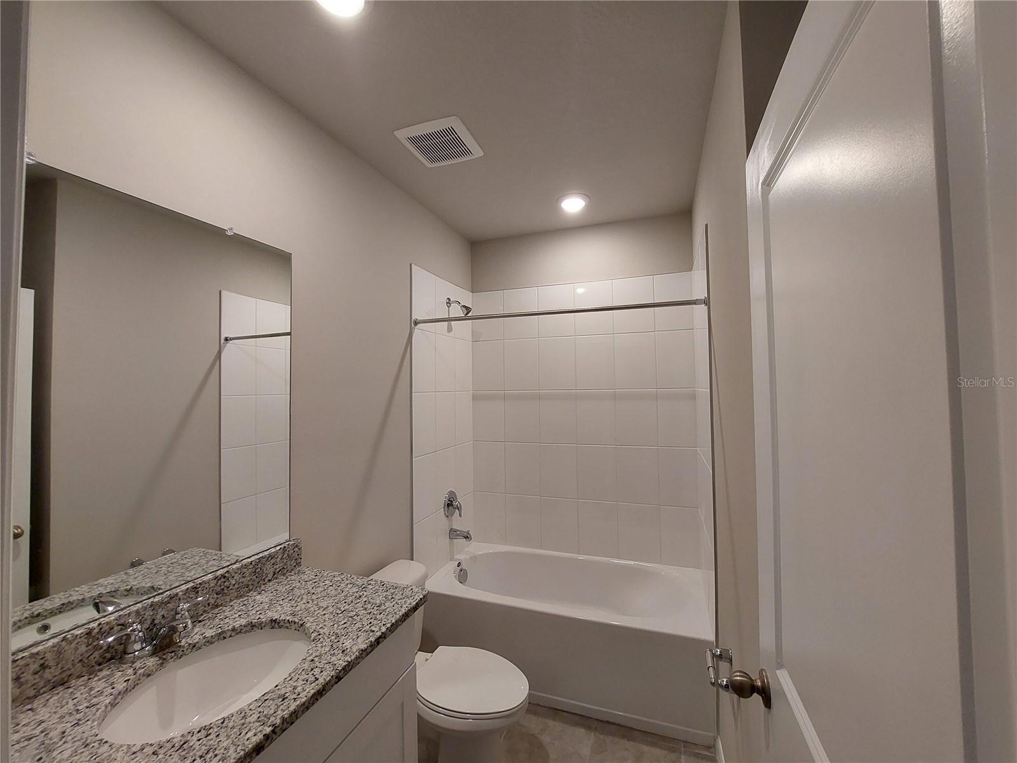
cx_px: 508
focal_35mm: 13
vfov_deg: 89.9
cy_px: 382
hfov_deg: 106.2
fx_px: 382
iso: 125
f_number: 2.2
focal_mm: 1.74
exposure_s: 1/60
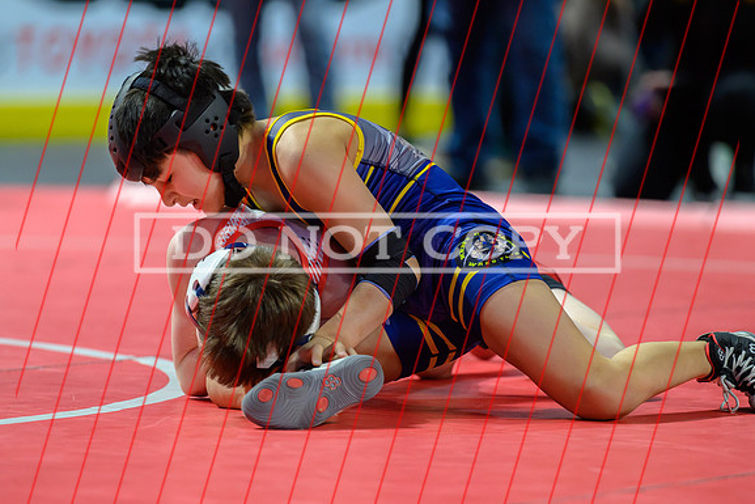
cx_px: 341
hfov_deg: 7.7
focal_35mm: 269
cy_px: 275
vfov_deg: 5.1
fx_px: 5643
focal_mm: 200
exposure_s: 1/800
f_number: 2.8
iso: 3200
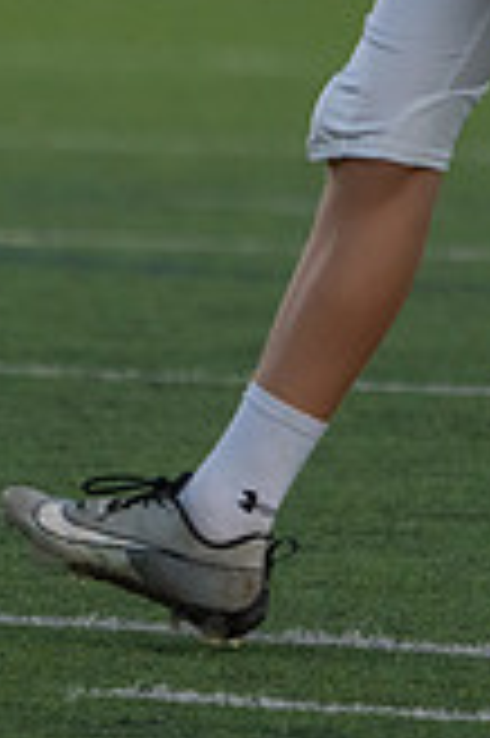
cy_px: -177
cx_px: 804
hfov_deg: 0.8
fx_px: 33306
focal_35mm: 1628
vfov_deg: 1.3
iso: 1600
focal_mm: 361
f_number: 5.6
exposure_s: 1/1000
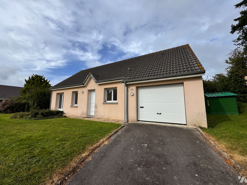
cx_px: 124
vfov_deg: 85.7
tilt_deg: +8.1
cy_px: 92
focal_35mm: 14
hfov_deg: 102.1
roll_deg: +0.8
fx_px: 100
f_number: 2.2
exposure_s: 1/1976
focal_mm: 2.22
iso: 50
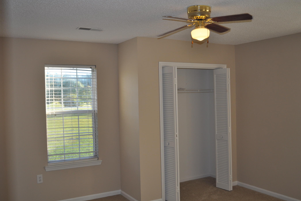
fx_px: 309
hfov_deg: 51.9
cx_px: 154
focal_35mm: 37
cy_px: 102
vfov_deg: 35.9
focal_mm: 24
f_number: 4
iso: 280
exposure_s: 1/200
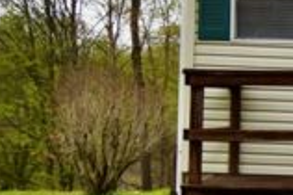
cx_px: 564
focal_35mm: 152
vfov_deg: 9.0
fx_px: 1236
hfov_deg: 12.2
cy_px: 125
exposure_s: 1/200
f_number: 7.1
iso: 100
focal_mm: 20
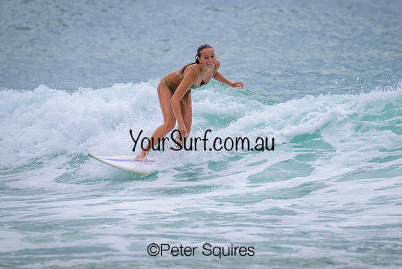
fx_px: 8572
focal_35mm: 767
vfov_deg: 1.8
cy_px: 97
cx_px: 235
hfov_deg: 2.7
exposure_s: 1/2000
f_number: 8
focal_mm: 560
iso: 320
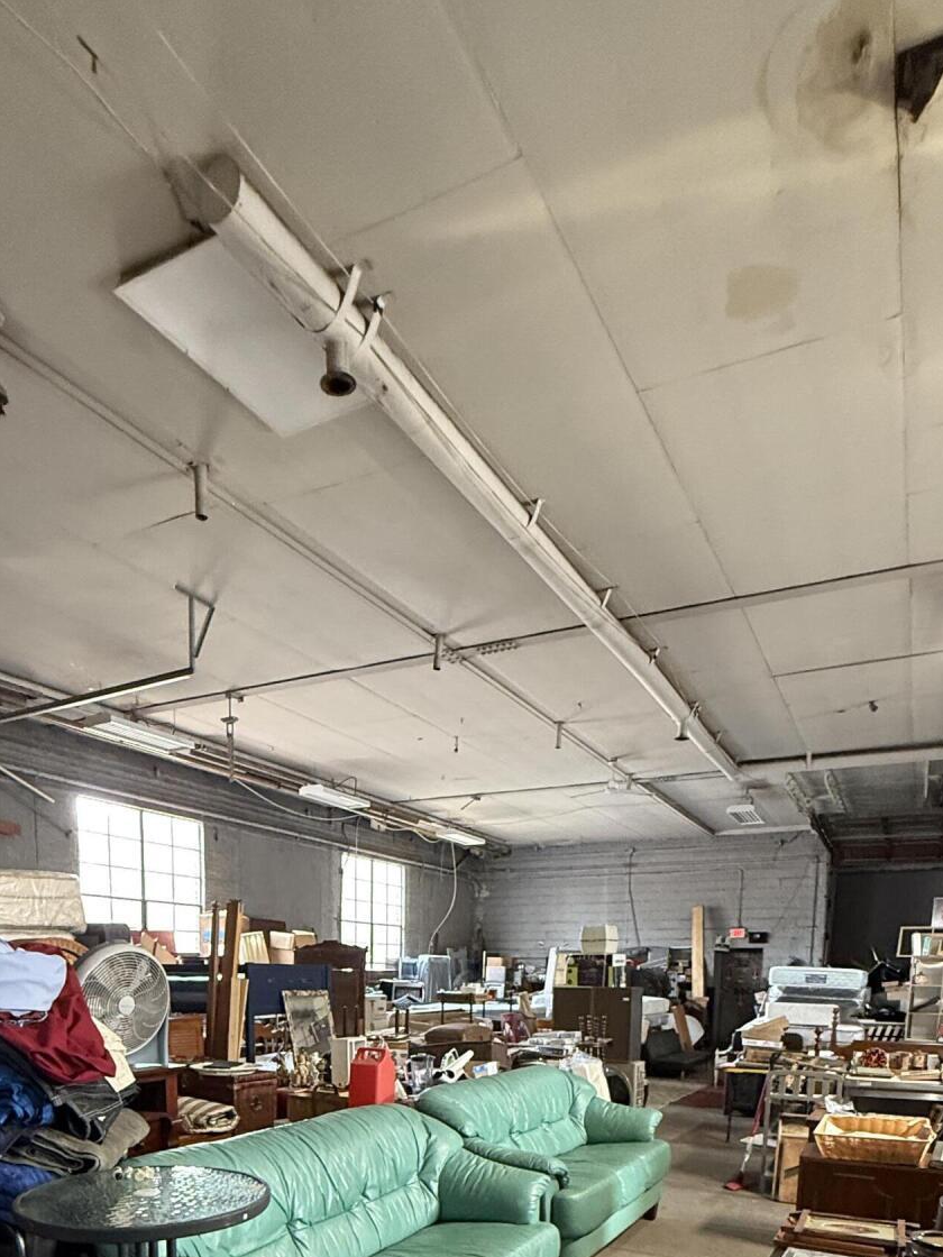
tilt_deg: -8.2
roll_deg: -0.1
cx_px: 427
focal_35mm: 25
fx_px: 908
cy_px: 1103
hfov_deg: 54.8
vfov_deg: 60.2
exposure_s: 1/60
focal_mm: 2.22
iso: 640
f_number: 2.2
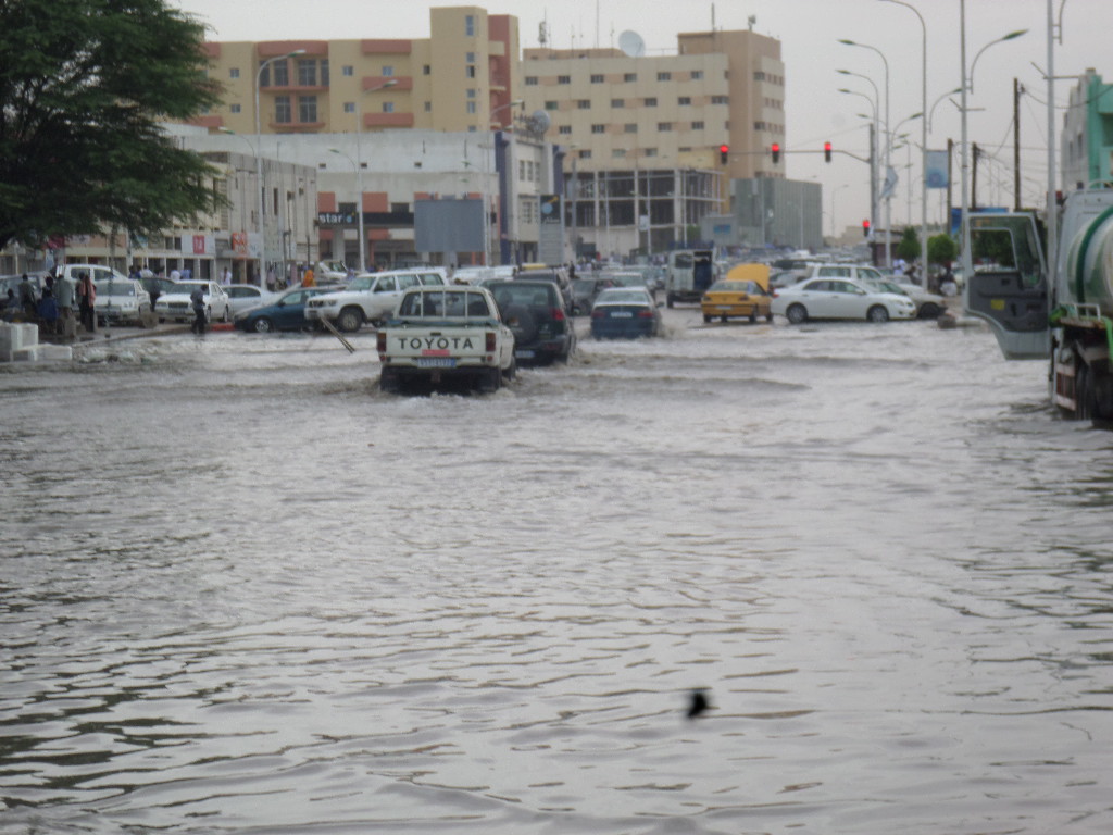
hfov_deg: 15.8
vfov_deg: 11.9
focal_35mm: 125
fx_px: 4019
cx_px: 556
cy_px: 418
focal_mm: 22.5
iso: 80
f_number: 6.3
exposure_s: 1/250
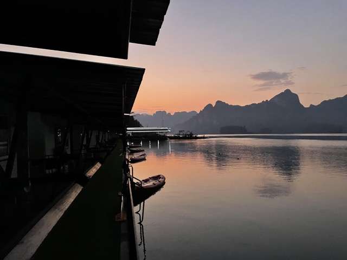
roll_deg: +1.1
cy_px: 130
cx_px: 174
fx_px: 261
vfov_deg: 53.1
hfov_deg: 67.3
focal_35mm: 26
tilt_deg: +0.9
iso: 800
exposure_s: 1/30
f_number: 1.6
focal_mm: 4.2
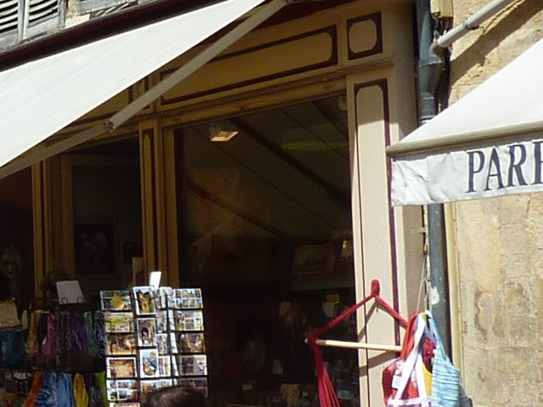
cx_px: -301
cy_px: 136
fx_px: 1741
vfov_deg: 13.3
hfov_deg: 16.1
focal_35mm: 111
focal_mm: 4.1
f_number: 5
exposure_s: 1/400
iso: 80
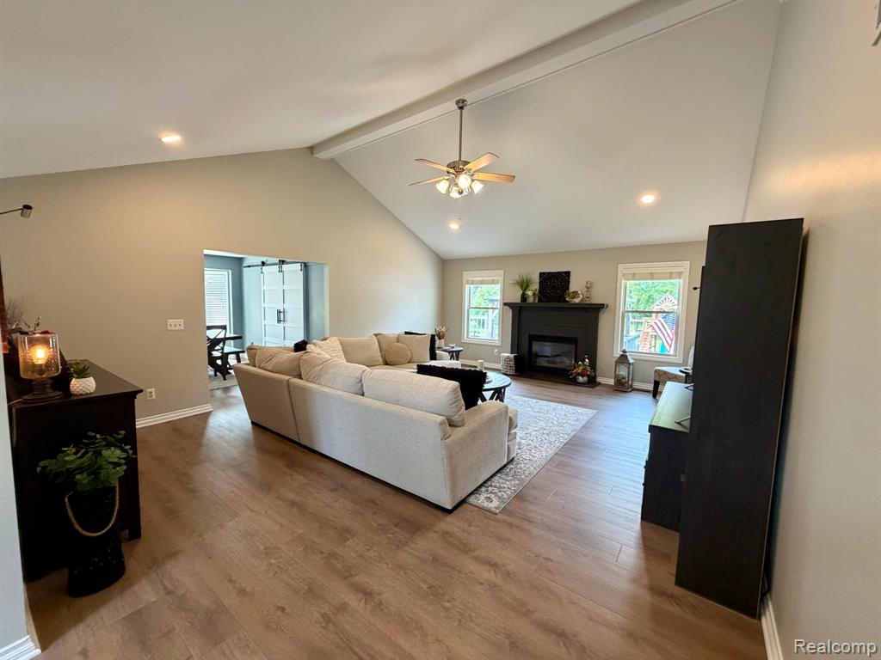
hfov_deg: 102.1
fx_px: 356
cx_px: 440
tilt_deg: -3.4
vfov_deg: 85.7
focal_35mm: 14
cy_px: 330
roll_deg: -0.2
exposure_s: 1/120
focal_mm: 2.22
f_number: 2.2
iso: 320
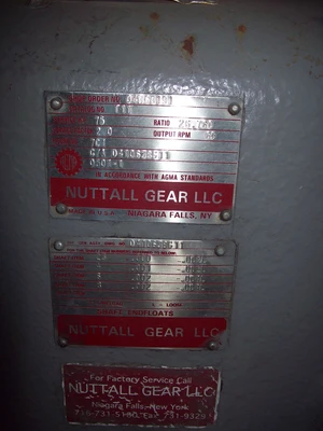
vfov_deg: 51.4
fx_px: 448
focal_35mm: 36
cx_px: 162
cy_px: 216
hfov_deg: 39.7
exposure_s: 1/64
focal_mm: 6
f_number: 2.7
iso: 80
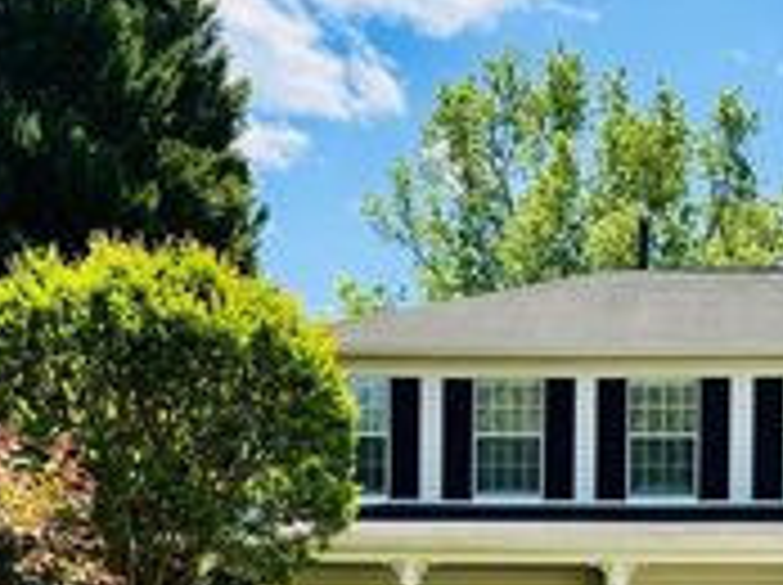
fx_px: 1559
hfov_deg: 27.7
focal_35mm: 69
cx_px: 621
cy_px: 749
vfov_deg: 19.7
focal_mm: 6.76
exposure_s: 1/2415
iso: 80
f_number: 1.78
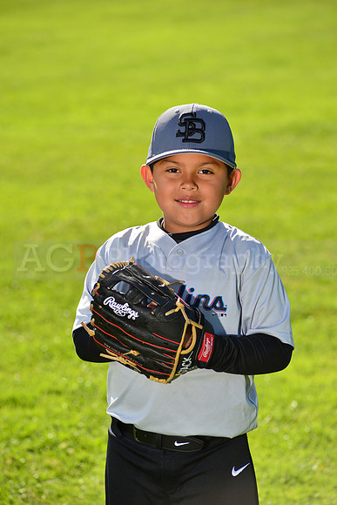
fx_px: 2245
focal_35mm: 160
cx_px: 168
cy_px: 252
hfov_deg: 8.6
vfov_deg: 12.8
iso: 100
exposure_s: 1/250
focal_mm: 160
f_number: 6.3
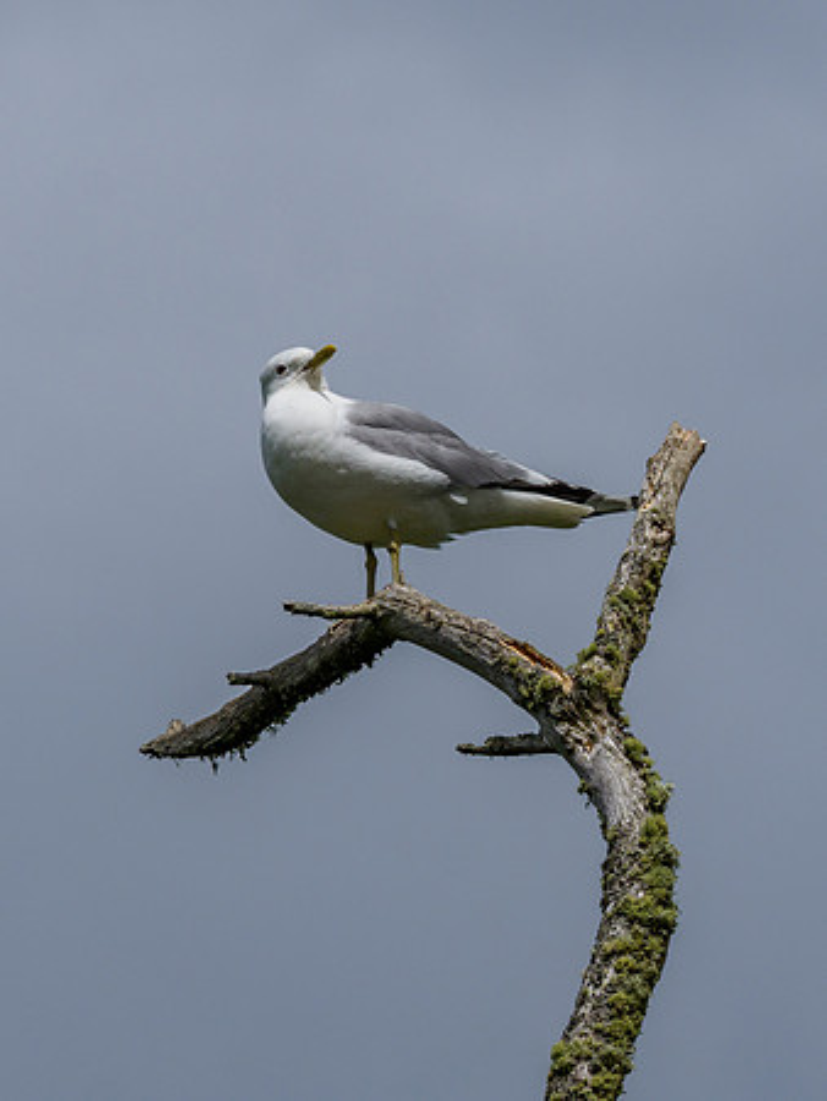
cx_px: 392
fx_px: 28609
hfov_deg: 1.7
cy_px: 483
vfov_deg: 2.2
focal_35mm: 899
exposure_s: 1/1250
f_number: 10
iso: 200
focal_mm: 300
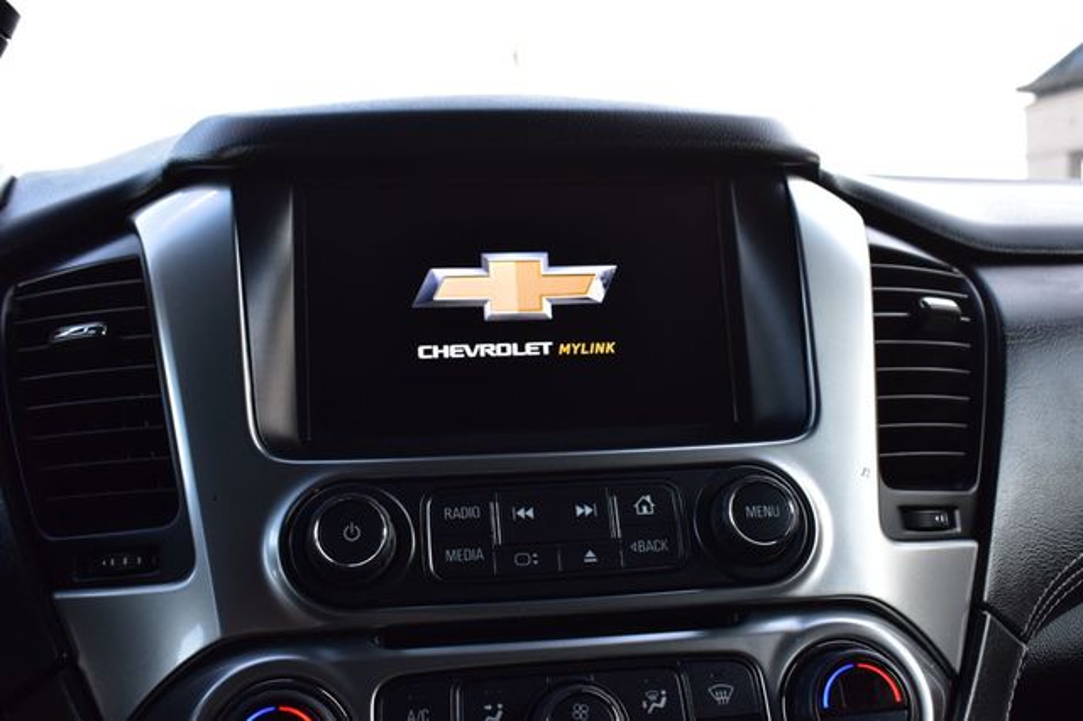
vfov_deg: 35.5
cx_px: 542
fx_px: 1127
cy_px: 360
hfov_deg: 51.3
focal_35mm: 38
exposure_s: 1/50
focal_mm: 25
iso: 400
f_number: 8
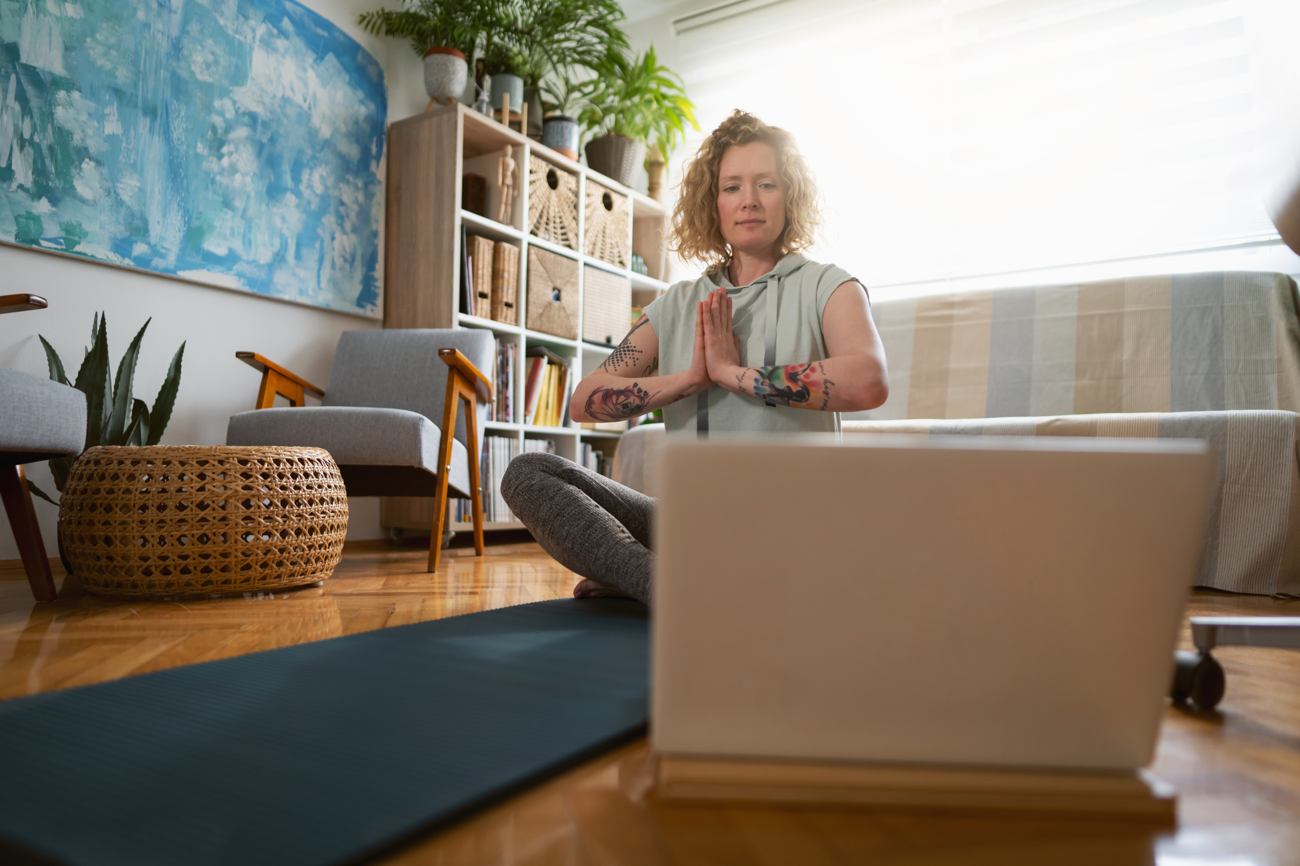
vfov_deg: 53.1
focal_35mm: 24
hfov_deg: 73.7
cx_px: 650
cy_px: 433
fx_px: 867
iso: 320
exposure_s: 1/400
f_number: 1.4
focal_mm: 24
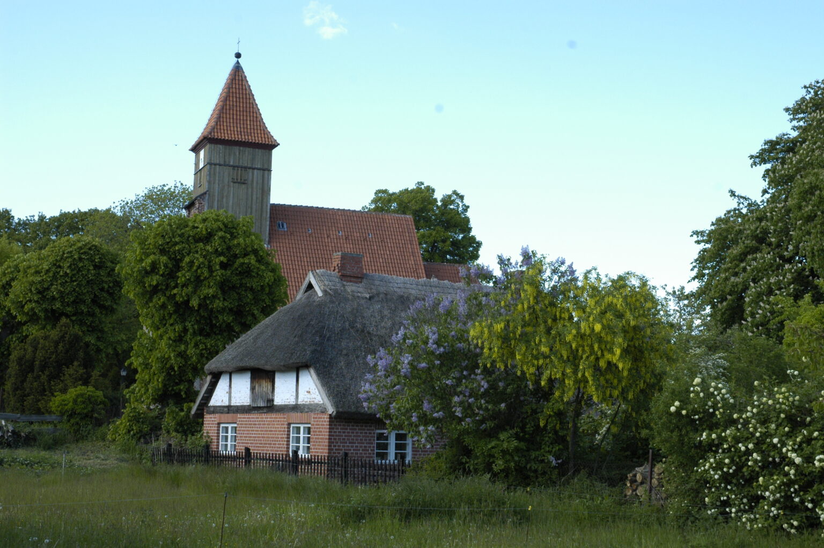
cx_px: 412
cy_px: 274
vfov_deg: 22.6
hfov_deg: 33.4
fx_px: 1372
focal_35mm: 60
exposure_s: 1/320
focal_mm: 40
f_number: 9
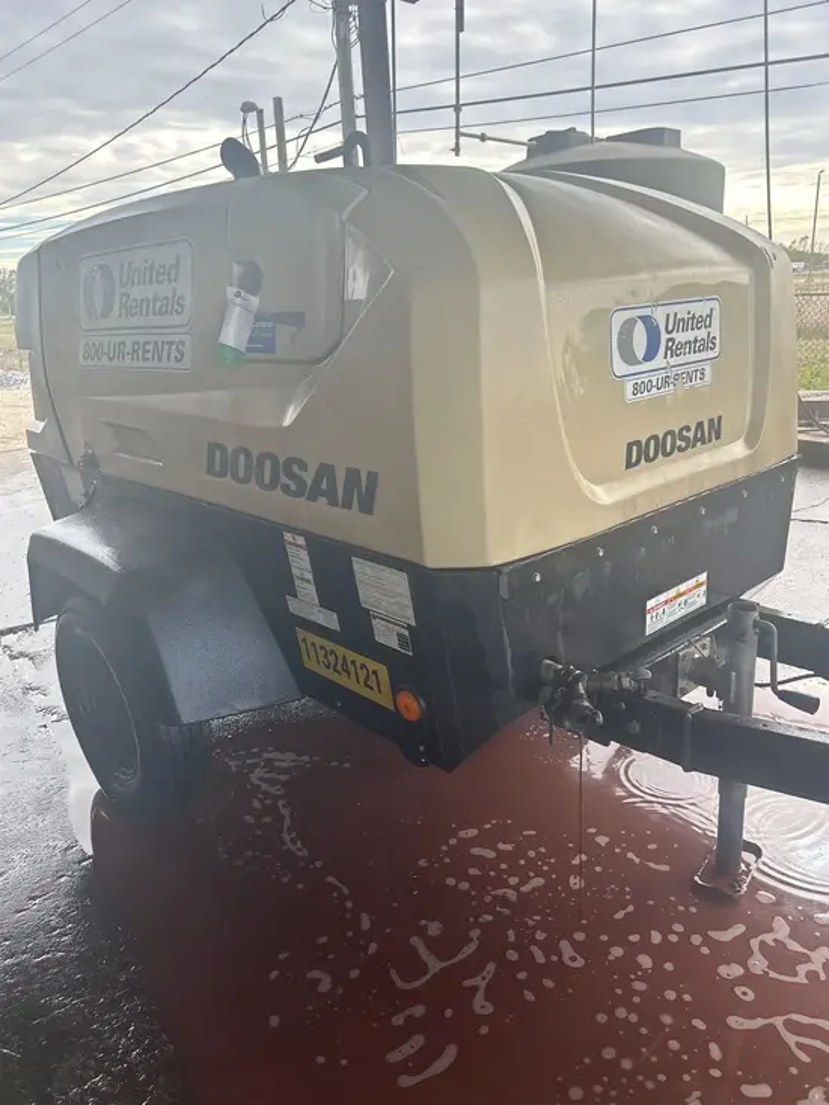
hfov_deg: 53.1
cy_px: 552
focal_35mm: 26
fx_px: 830
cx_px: 414
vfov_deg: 67.3
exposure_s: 1/448
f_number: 1.5
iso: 50
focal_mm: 5.7
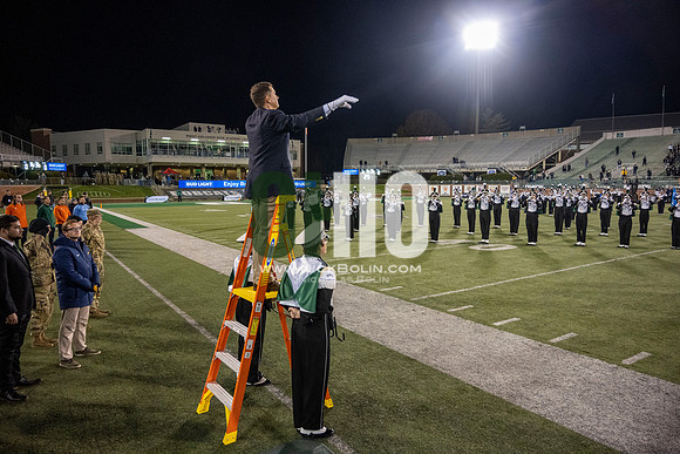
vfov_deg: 53.2
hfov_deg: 73.7
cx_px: 340
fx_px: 453
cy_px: 227
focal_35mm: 24
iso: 2500
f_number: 4
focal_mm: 24
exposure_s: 1/500
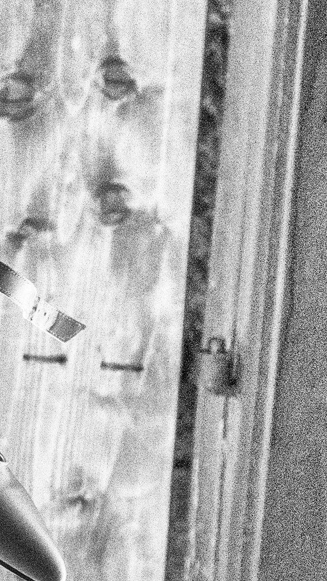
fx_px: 4578
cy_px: 272
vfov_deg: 7.3
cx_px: -509
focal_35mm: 297
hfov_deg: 4.0
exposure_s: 1/30
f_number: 4
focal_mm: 42
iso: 2500
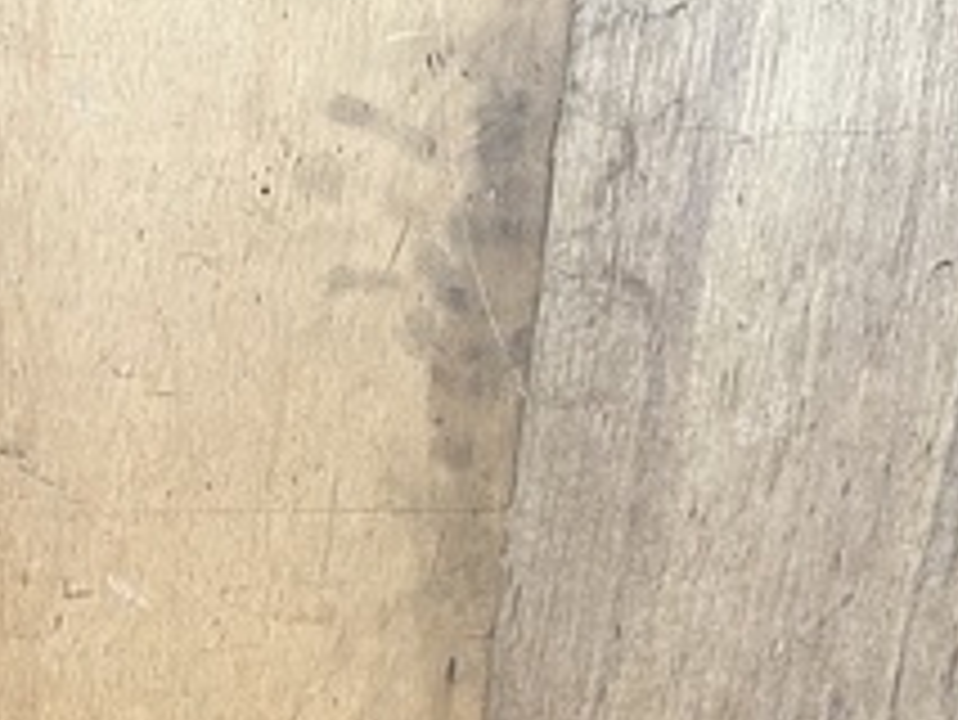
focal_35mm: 78
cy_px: 1062
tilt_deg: -23.5
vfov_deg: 17.2
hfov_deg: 22.0
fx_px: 2160
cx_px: -342
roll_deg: +0.9
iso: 160
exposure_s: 1/60
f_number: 1.6
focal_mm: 5.1
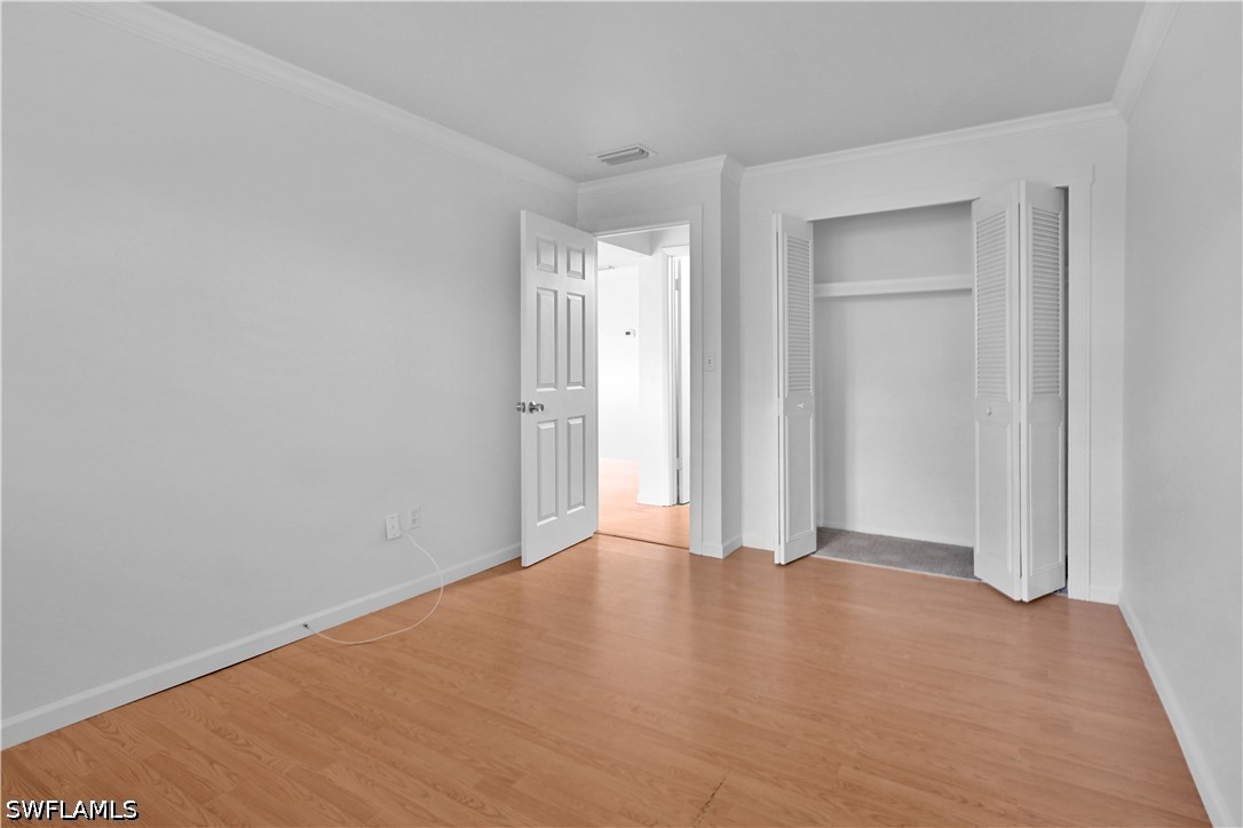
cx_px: 622
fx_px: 621
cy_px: 414
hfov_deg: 90.0
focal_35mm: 18
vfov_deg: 67.4
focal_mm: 12
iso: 1250
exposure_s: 1/20
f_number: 3.5
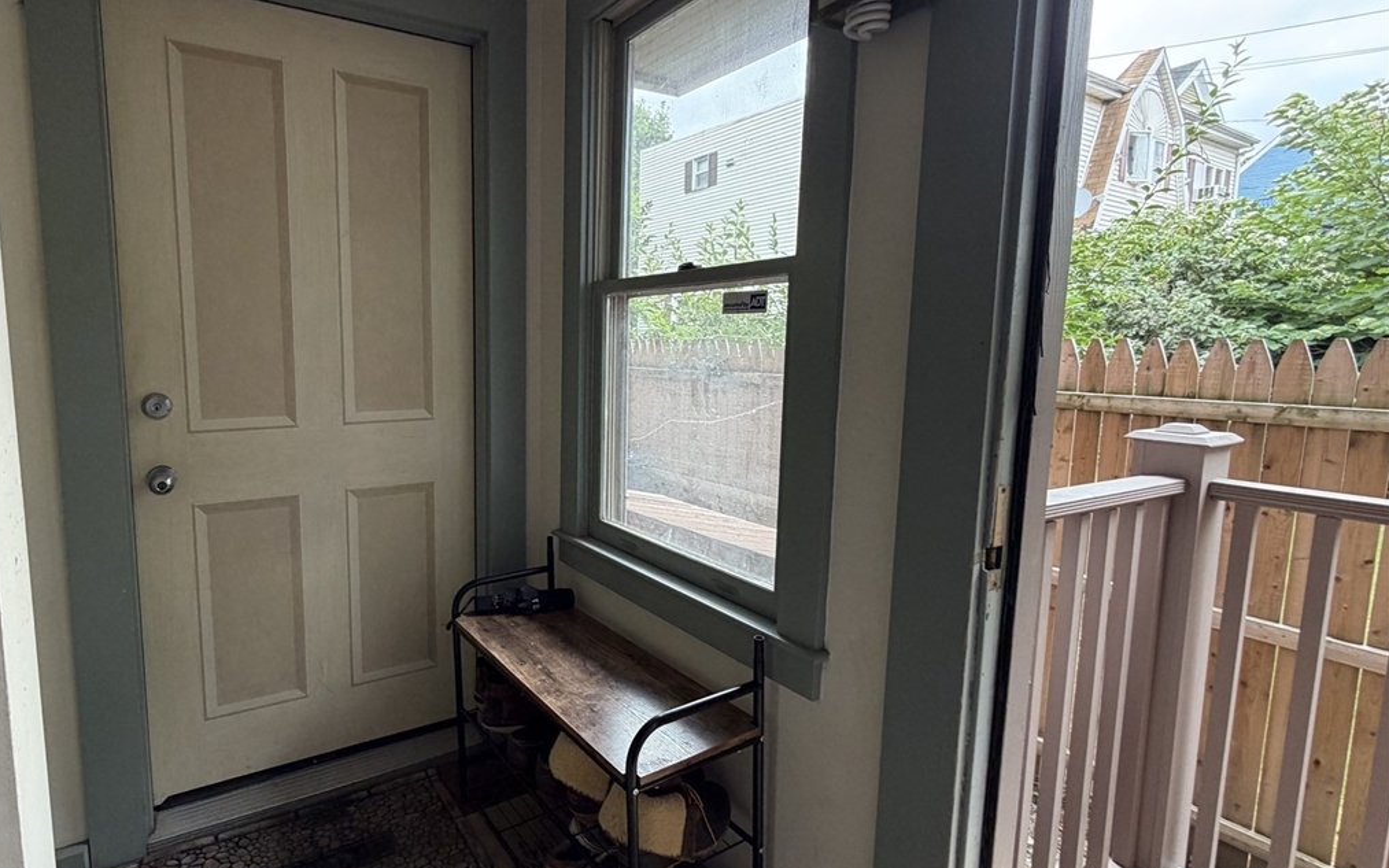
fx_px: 568
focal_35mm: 15
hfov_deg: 101.5
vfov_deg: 74.0
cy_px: 350
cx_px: 690
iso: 200
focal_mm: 2.22
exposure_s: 1/121
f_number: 2.2
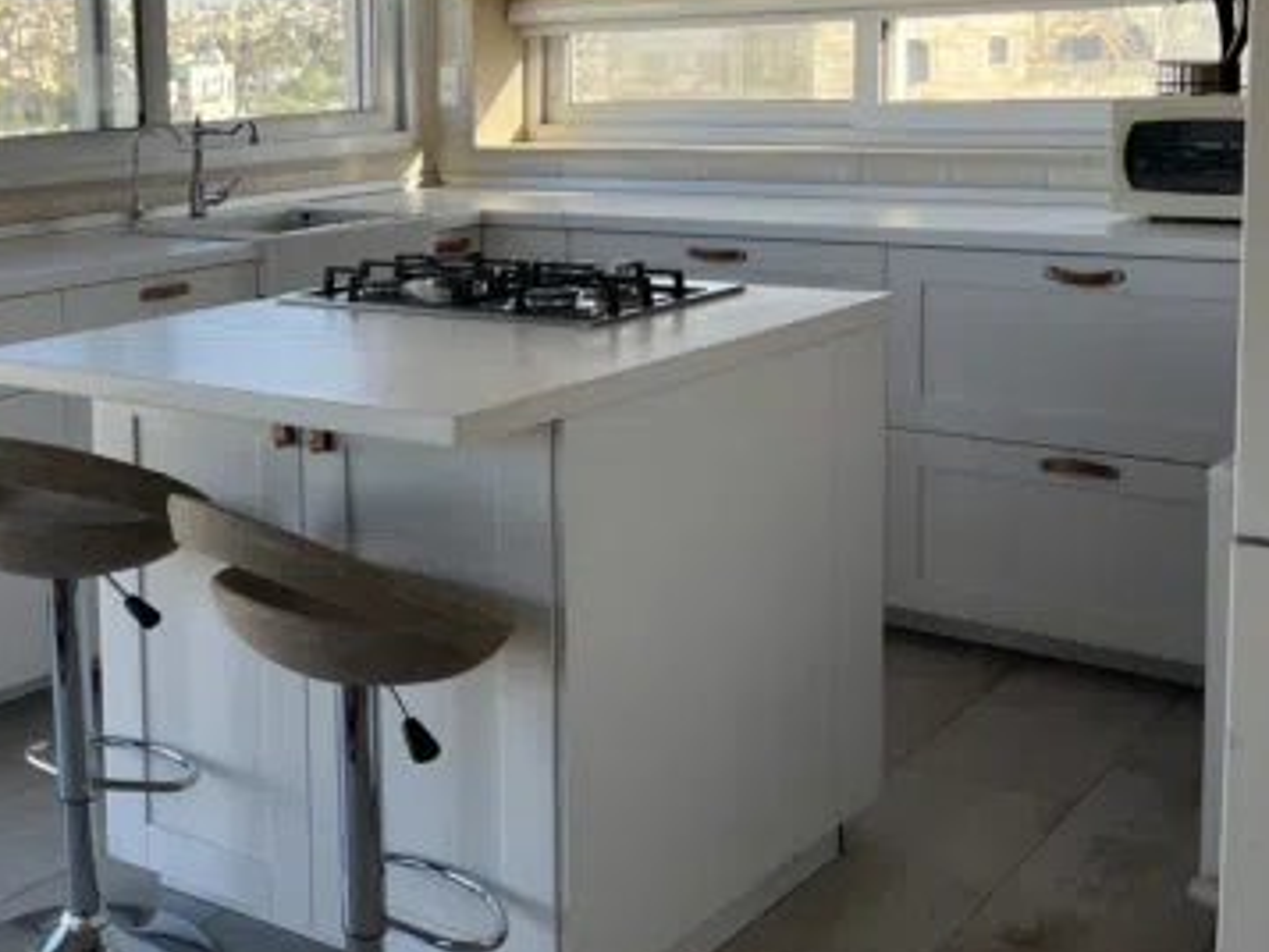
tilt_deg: -4.8
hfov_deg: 35.3
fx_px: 1870
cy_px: 261
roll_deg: +2.4
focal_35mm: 51
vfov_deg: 28.2
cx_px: 132
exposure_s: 1/563
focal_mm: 5.1
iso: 50
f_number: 1.6
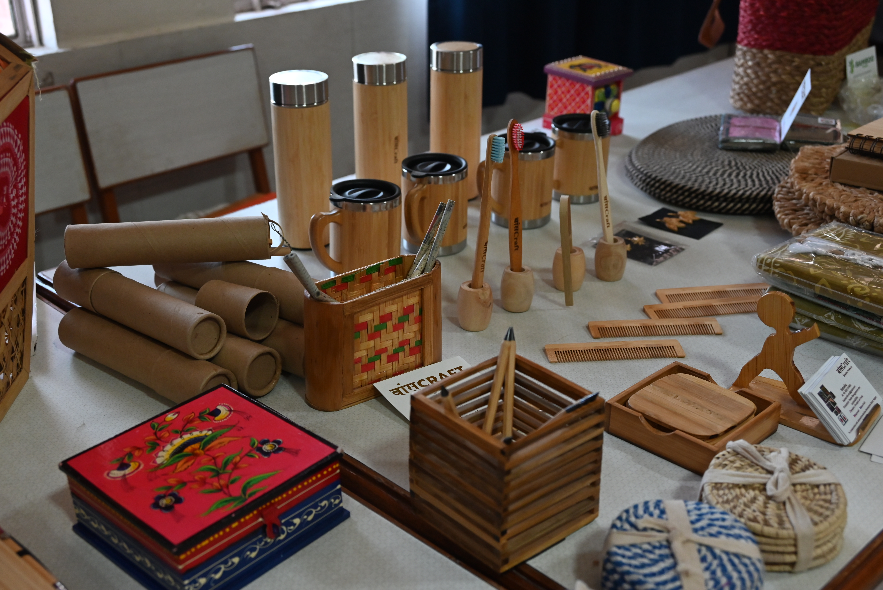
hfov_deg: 46.4
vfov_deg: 31.9
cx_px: 442
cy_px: 295
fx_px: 1031
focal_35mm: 42
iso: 1800
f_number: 5
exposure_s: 1/125
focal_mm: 42
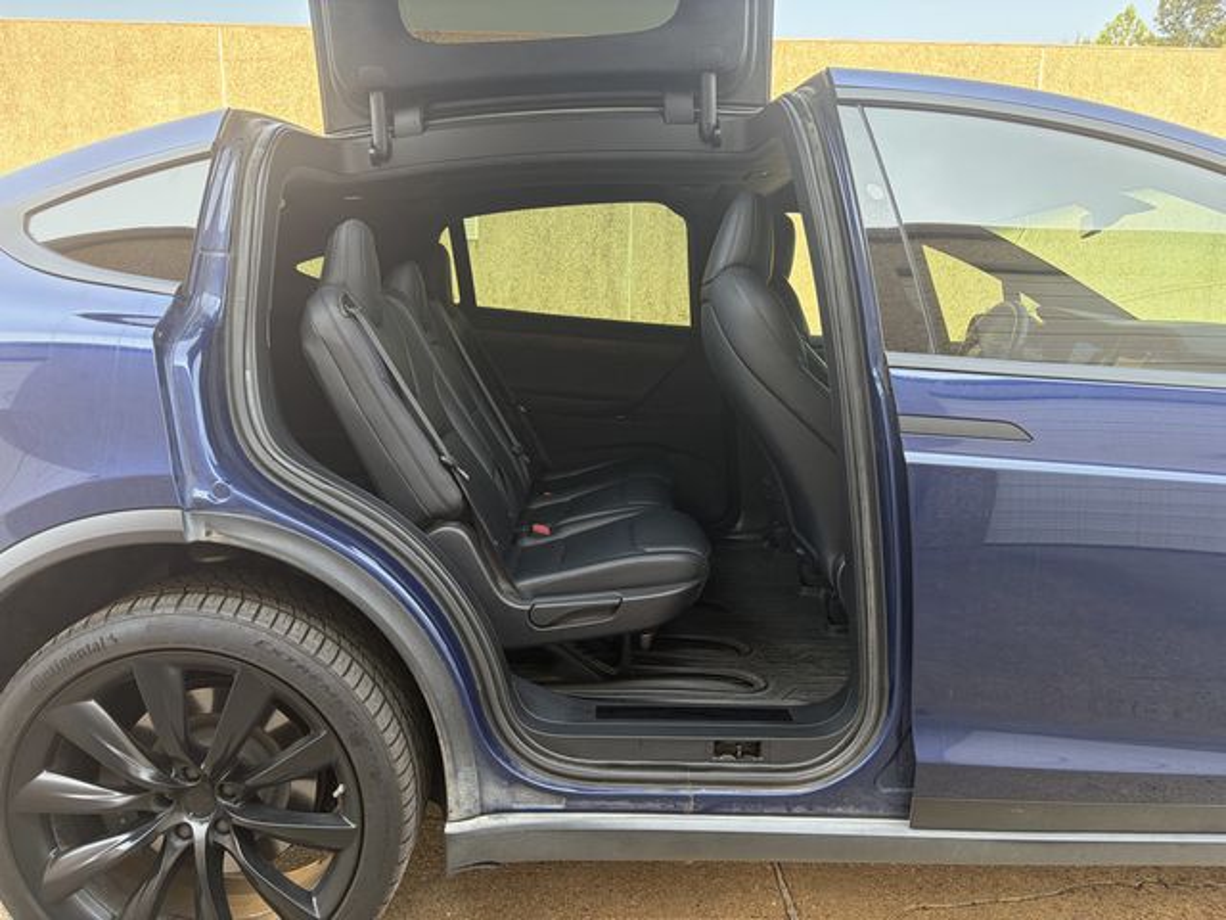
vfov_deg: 53.1
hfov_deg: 67.3
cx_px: 613
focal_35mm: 26
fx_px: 921
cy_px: 460
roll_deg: -0.8
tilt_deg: -10.8
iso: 80
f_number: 1.6
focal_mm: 5.96
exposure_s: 1/203
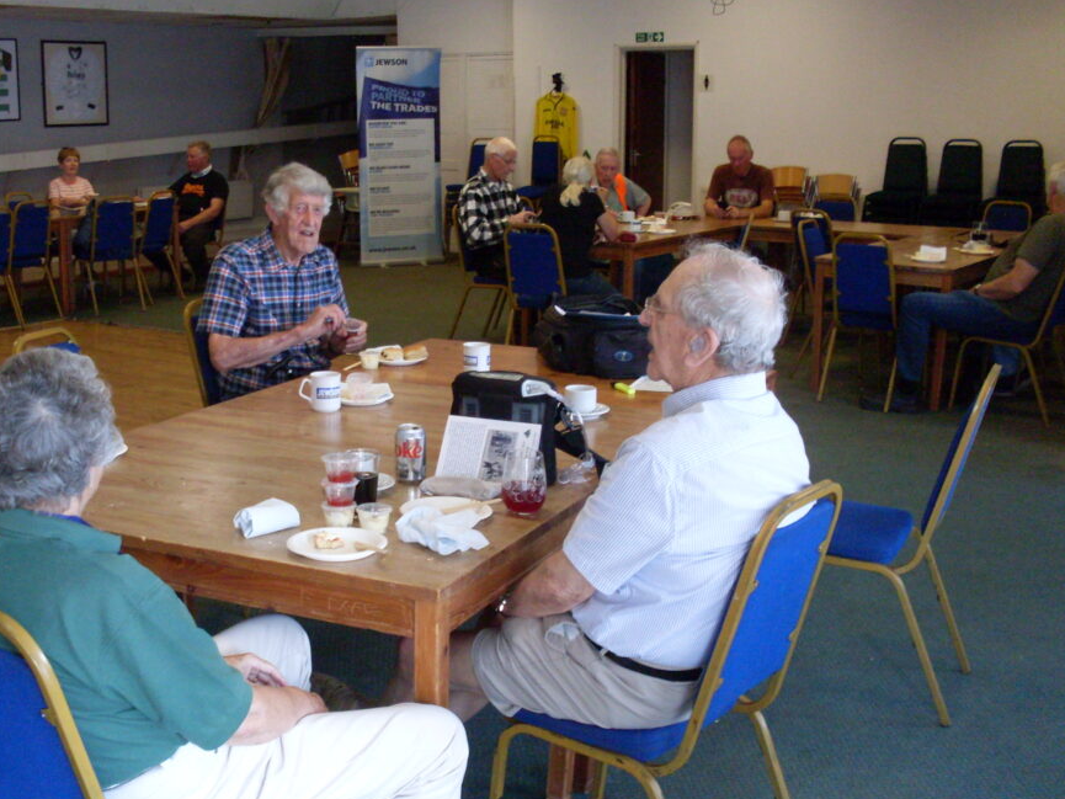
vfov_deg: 32.1
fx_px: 1385
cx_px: 444
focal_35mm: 45
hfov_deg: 41.9
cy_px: 462
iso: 200
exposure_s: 1/20
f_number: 2.8
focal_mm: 6.3
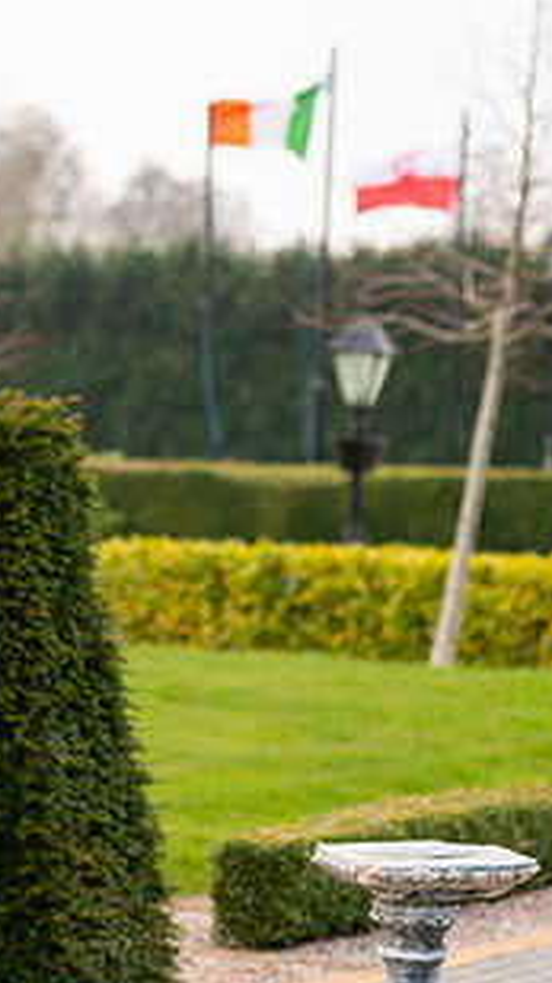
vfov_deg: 13.6
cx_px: -121
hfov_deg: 7.6
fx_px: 4116
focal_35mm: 158
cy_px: 487
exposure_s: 1/200
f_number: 3.5
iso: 250
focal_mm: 80
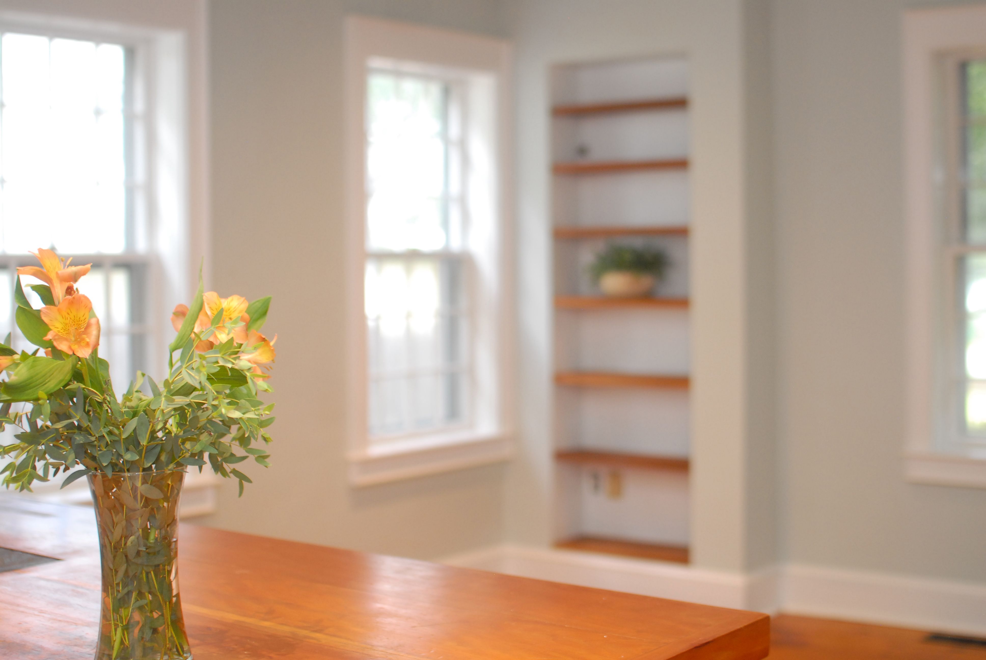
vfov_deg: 25.8
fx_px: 1440
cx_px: 493
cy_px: 330
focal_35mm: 52
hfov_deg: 37.8
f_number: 2.5
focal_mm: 35
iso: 400
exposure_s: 1/80
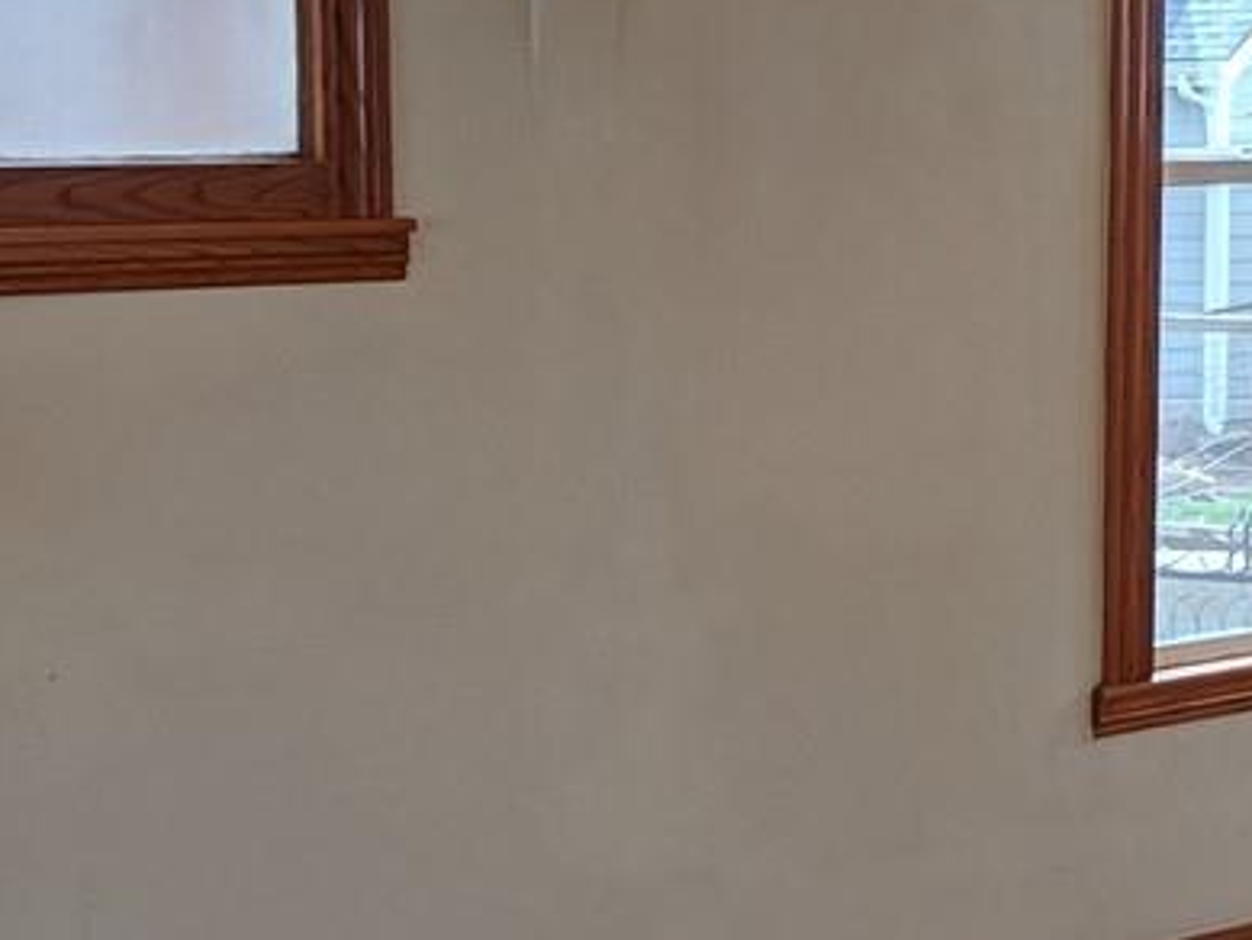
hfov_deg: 18.4
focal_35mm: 107
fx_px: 3871
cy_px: 605
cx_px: 715
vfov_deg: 13.8
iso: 52
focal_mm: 4.67
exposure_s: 1/535
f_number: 2
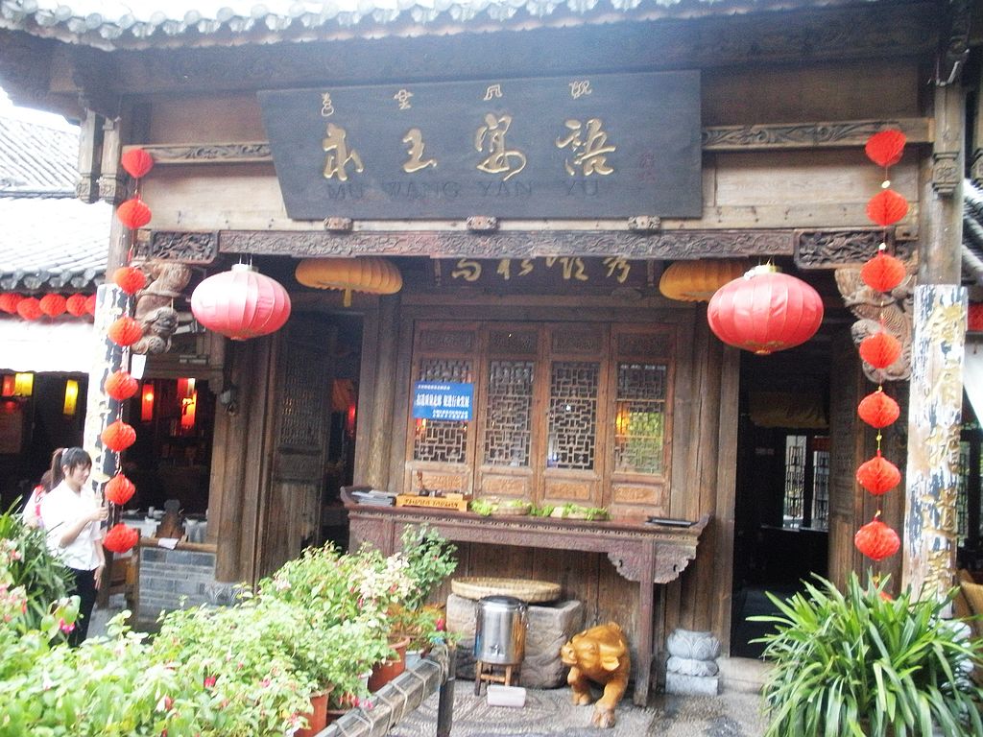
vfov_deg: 39.7
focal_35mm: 36
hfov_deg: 51.4
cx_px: 492
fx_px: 1022
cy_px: 368
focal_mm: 6.3
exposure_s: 1/41.5
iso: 400
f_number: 3.5
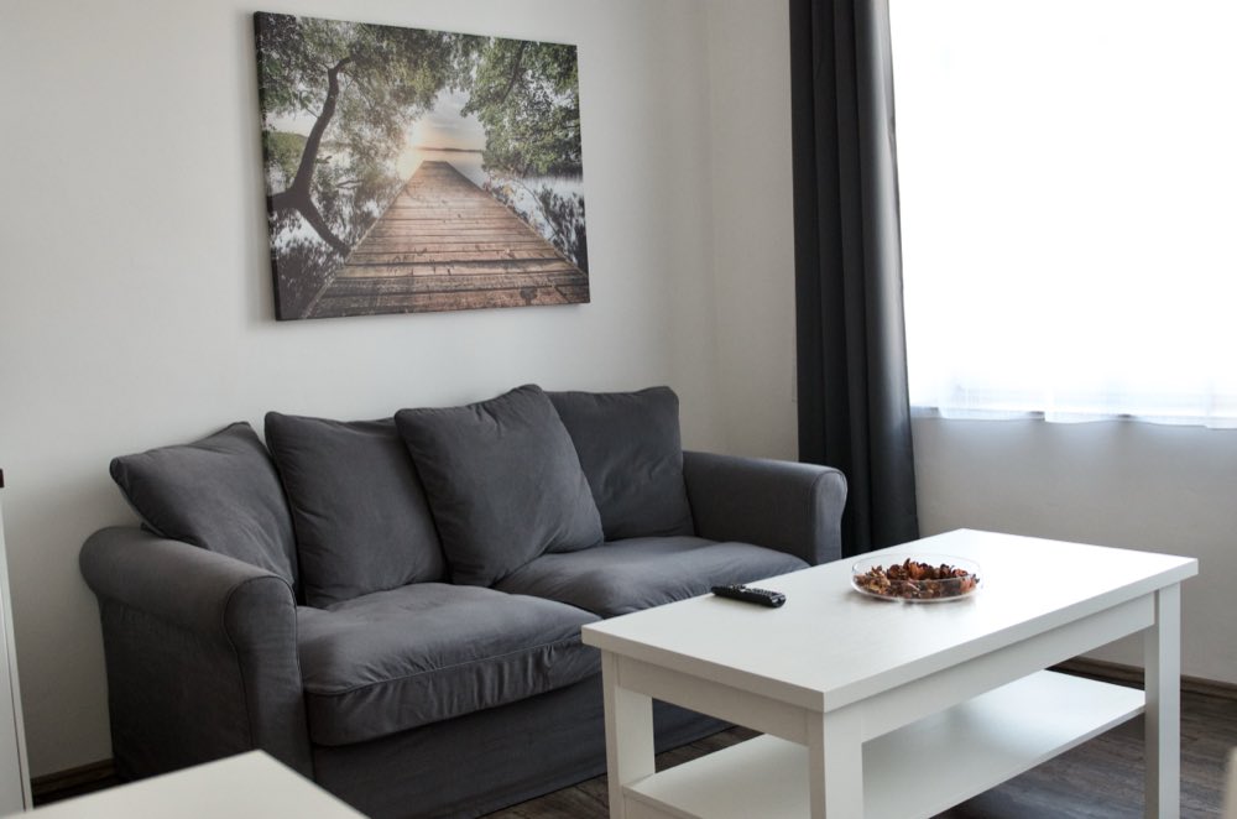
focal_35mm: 36
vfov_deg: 36.7
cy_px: 410
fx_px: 1234
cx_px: 618
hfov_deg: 53.2
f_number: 2.8
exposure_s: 1/500
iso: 1800
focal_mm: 24
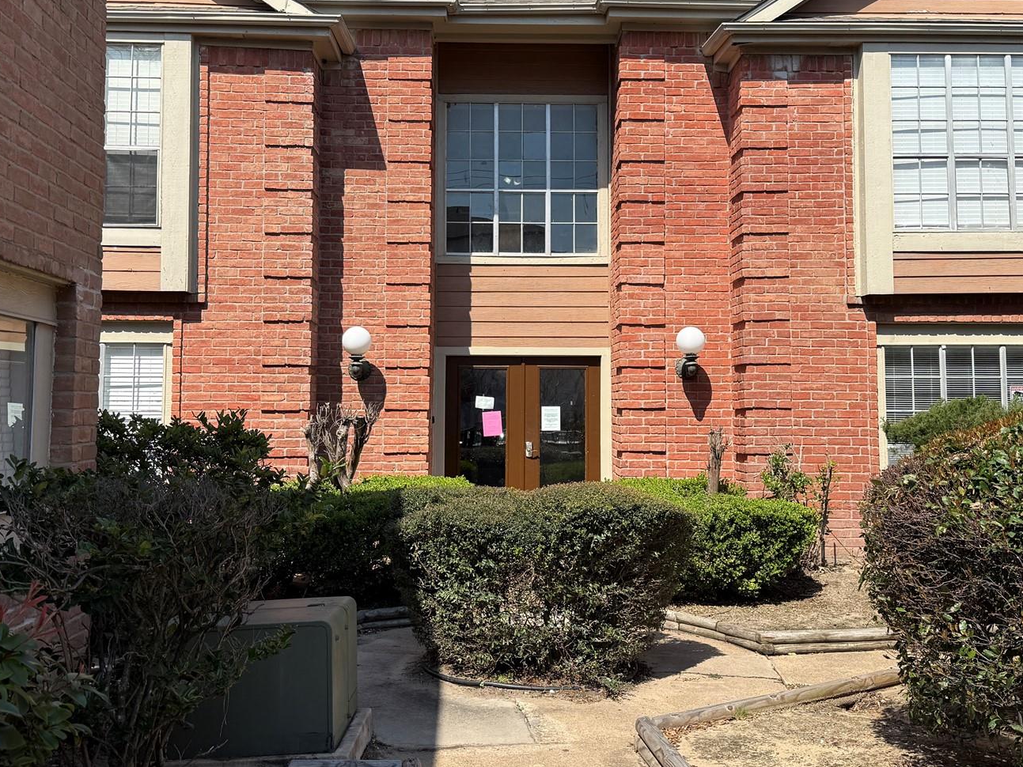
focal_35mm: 38
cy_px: 320
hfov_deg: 49.0
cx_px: 533
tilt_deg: +5.1
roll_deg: -0.2
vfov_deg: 37.6
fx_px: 1123
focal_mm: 6.76
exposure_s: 1/4167
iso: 80
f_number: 1.78
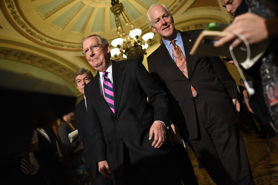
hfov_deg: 71.5
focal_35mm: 25
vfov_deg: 51.3
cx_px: 142
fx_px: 193
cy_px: 94
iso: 3200
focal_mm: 24
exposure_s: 1/640
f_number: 2
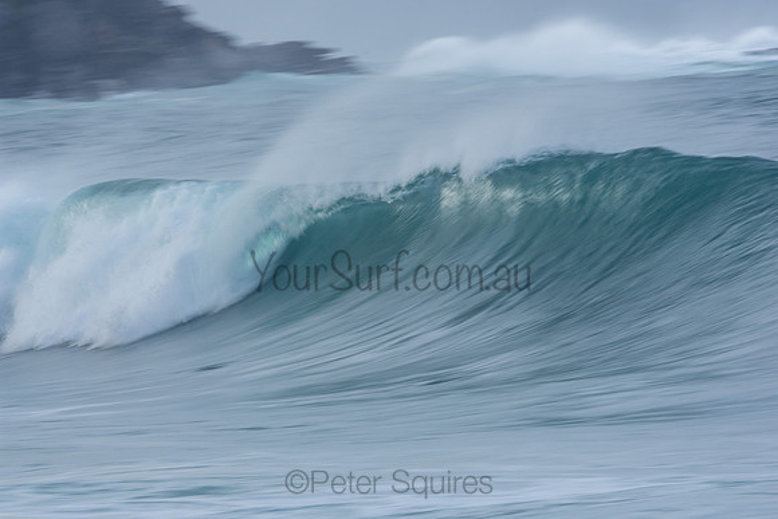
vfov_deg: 1.9
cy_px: 260
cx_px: 389
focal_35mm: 720
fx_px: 15563
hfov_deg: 2.9
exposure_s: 1/30
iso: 100
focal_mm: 480
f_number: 14
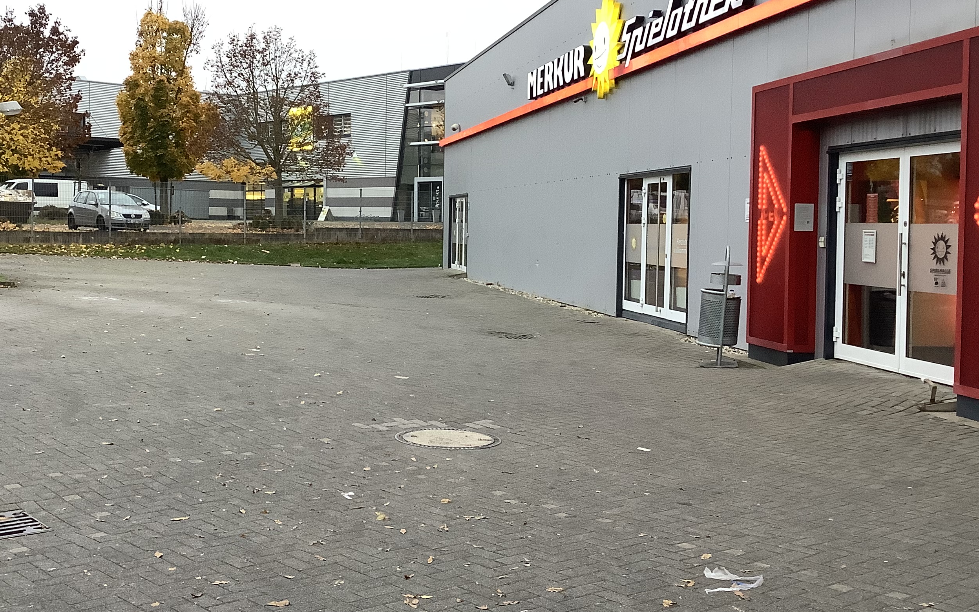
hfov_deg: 45.7
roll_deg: -0.3
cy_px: 250
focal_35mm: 43
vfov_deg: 29.8
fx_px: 1147
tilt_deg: -2.7
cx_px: 357
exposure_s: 1/50
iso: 200
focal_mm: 3.3
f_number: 2.4
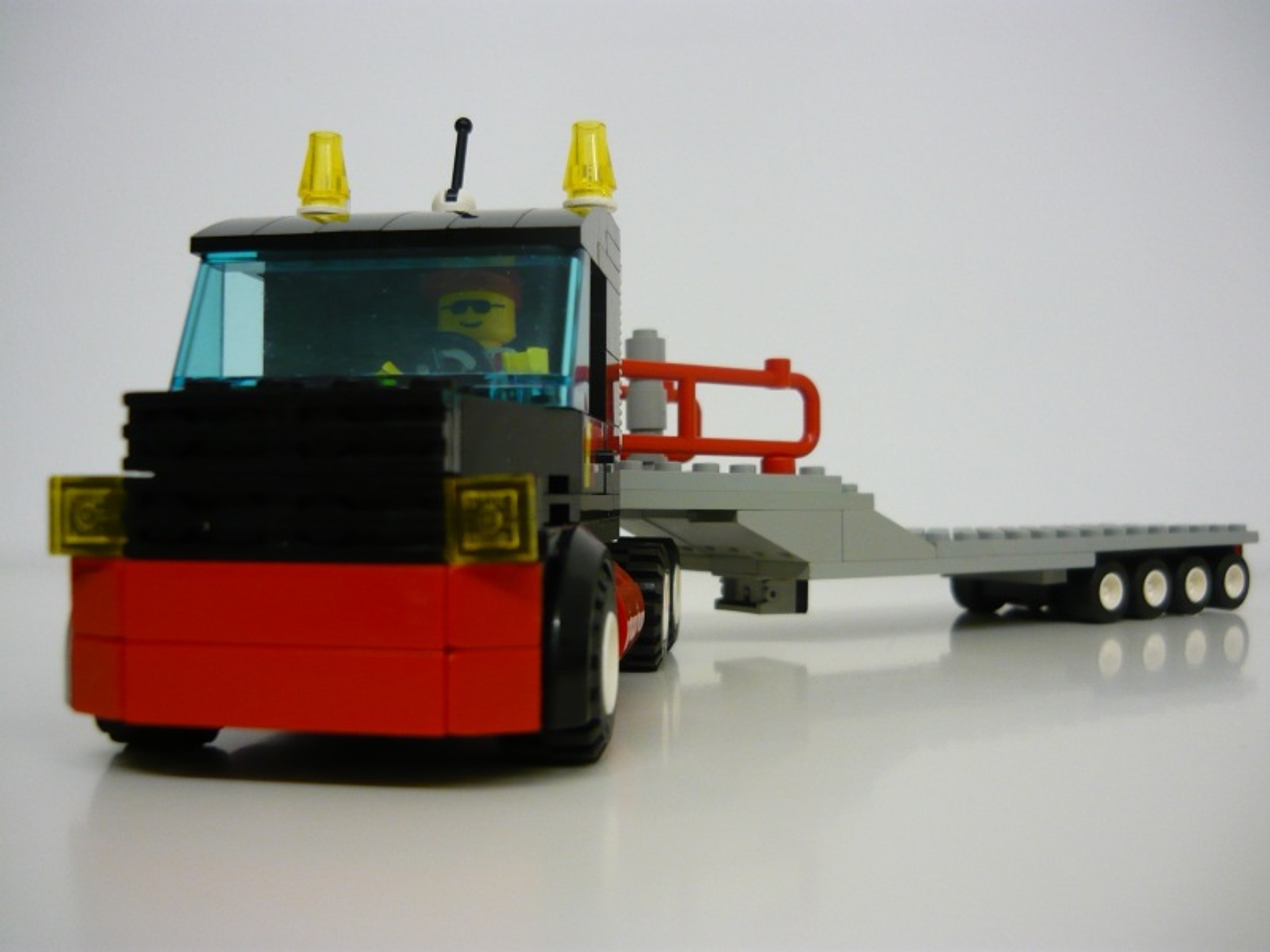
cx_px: 635
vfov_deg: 42.9
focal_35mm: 33
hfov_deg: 55.4
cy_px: 476
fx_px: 1211
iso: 250
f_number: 2.8
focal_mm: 5.5
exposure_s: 1/30
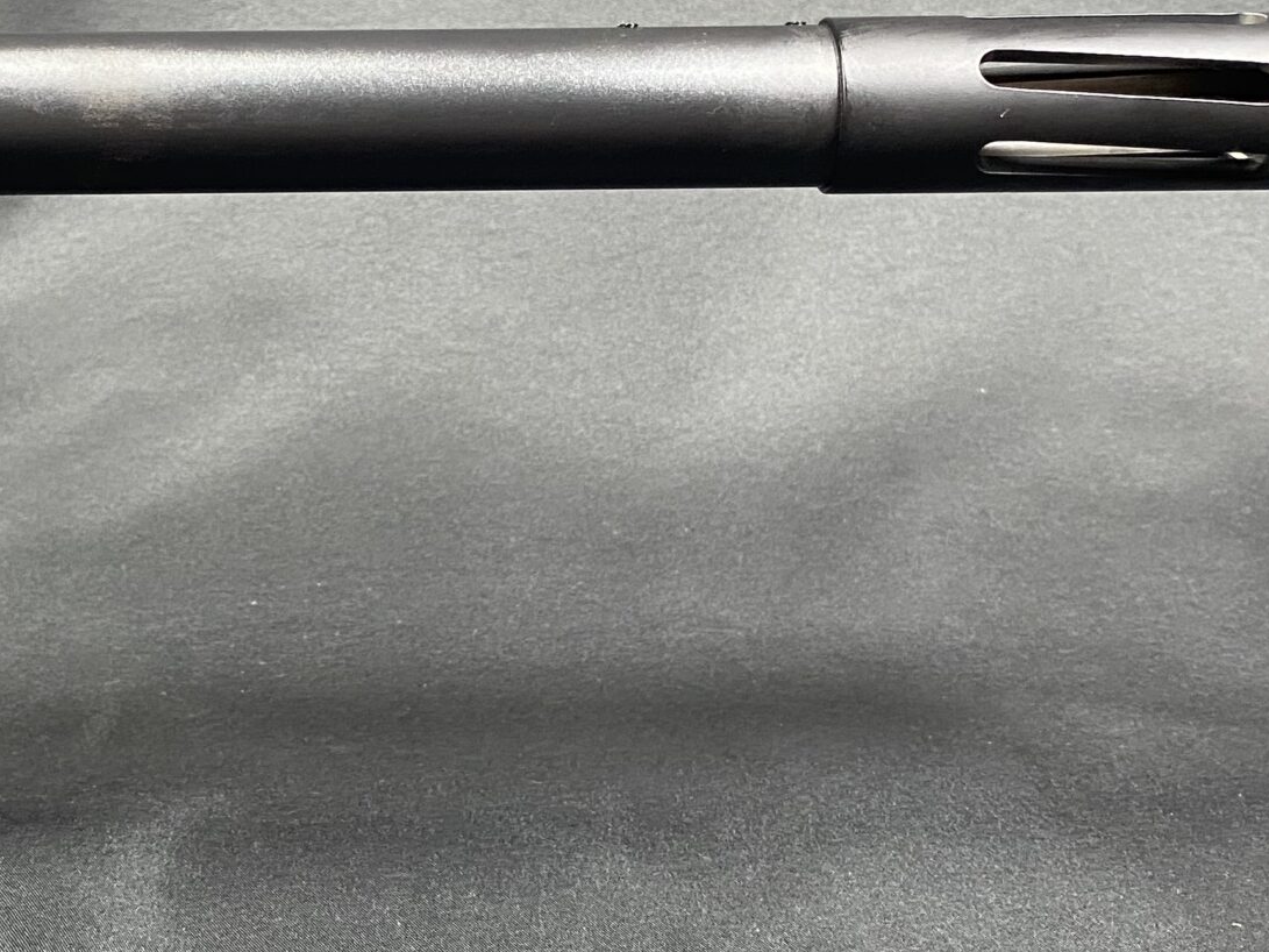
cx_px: 334
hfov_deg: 31.2
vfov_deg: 23.8
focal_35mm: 61
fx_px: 2236
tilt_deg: -15.1
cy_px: 253
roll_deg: +0.1
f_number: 1.8
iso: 250
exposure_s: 1/60
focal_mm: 4.25
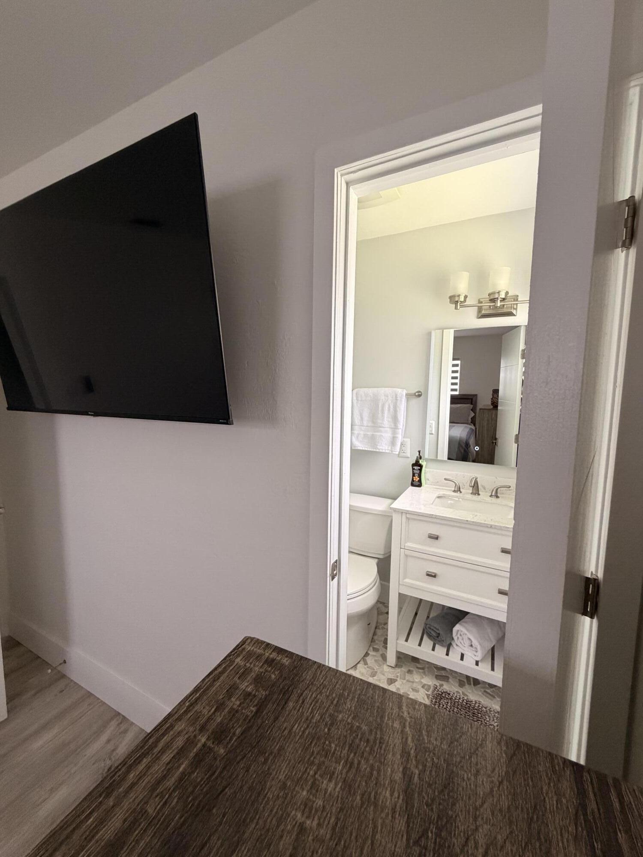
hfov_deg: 85.7
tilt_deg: -5.6
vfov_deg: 102.1
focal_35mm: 14
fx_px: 347
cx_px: 322
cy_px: 428
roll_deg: -0.4
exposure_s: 1/106
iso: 320
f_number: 2.2
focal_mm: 2.22
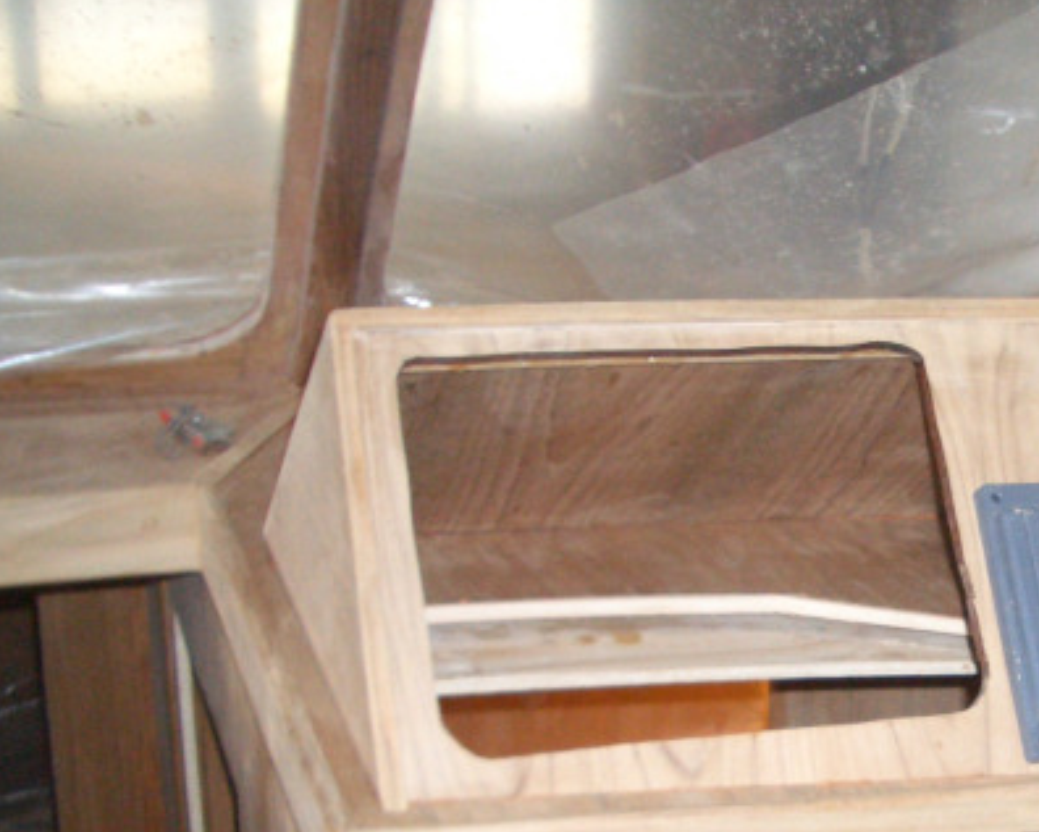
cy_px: 719
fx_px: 2122
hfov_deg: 26.2
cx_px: 1026
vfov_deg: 21.8
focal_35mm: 69
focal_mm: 5.8
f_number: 2.6
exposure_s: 1/60
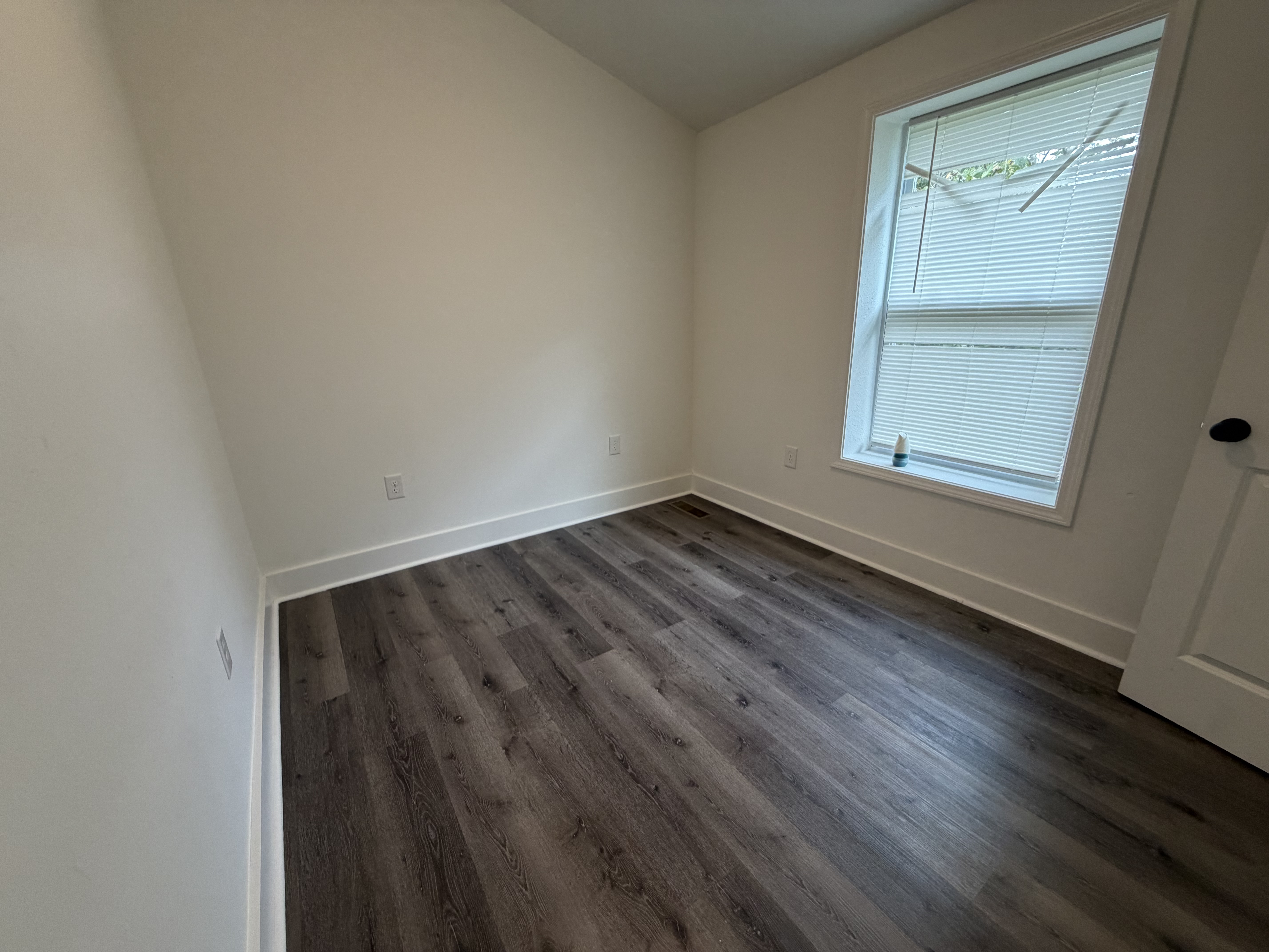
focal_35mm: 14
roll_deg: +1.3
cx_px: 634
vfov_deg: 85.7
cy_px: 476
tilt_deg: -17.6
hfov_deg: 102.1
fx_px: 513
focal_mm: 2.22
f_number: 2.2
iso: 250
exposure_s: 1/120
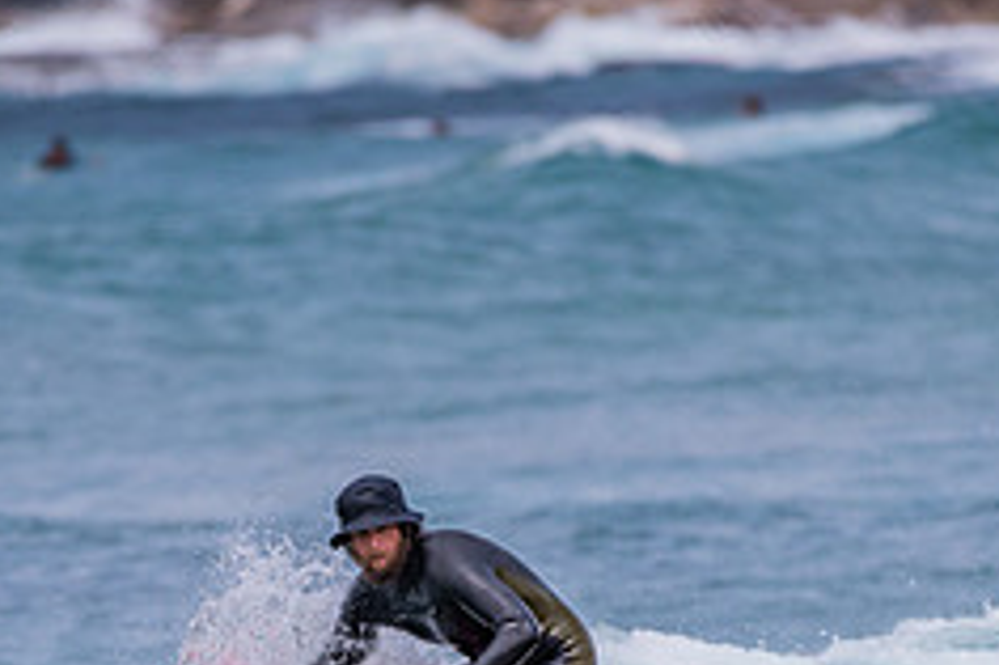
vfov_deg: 1.1
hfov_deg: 1.7
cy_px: 760
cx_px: 529
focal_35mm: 1229
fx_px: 34080
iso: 500
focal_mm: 500
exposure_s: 1/1250
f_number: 5.6
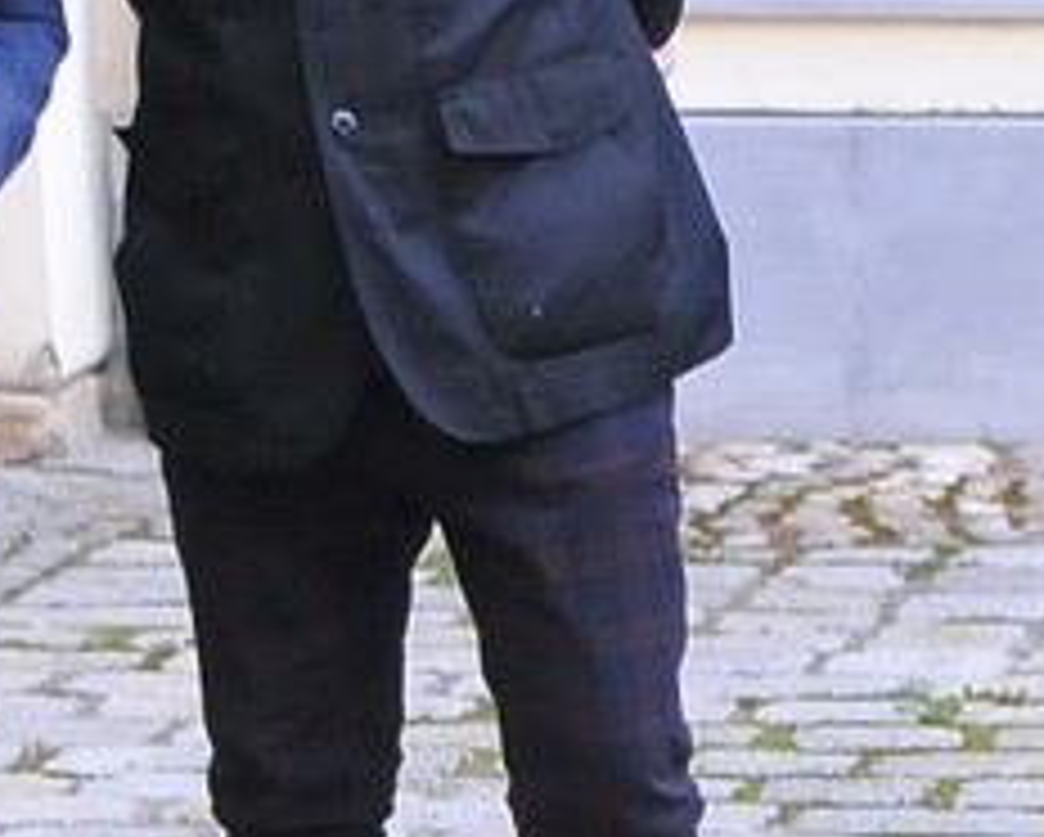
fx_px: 9215
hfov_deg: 6.4
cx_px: 1228
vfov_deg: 5.2
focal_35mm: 298
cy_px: 297
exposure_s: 1/80
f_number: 4.5
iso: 1250
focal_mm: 48
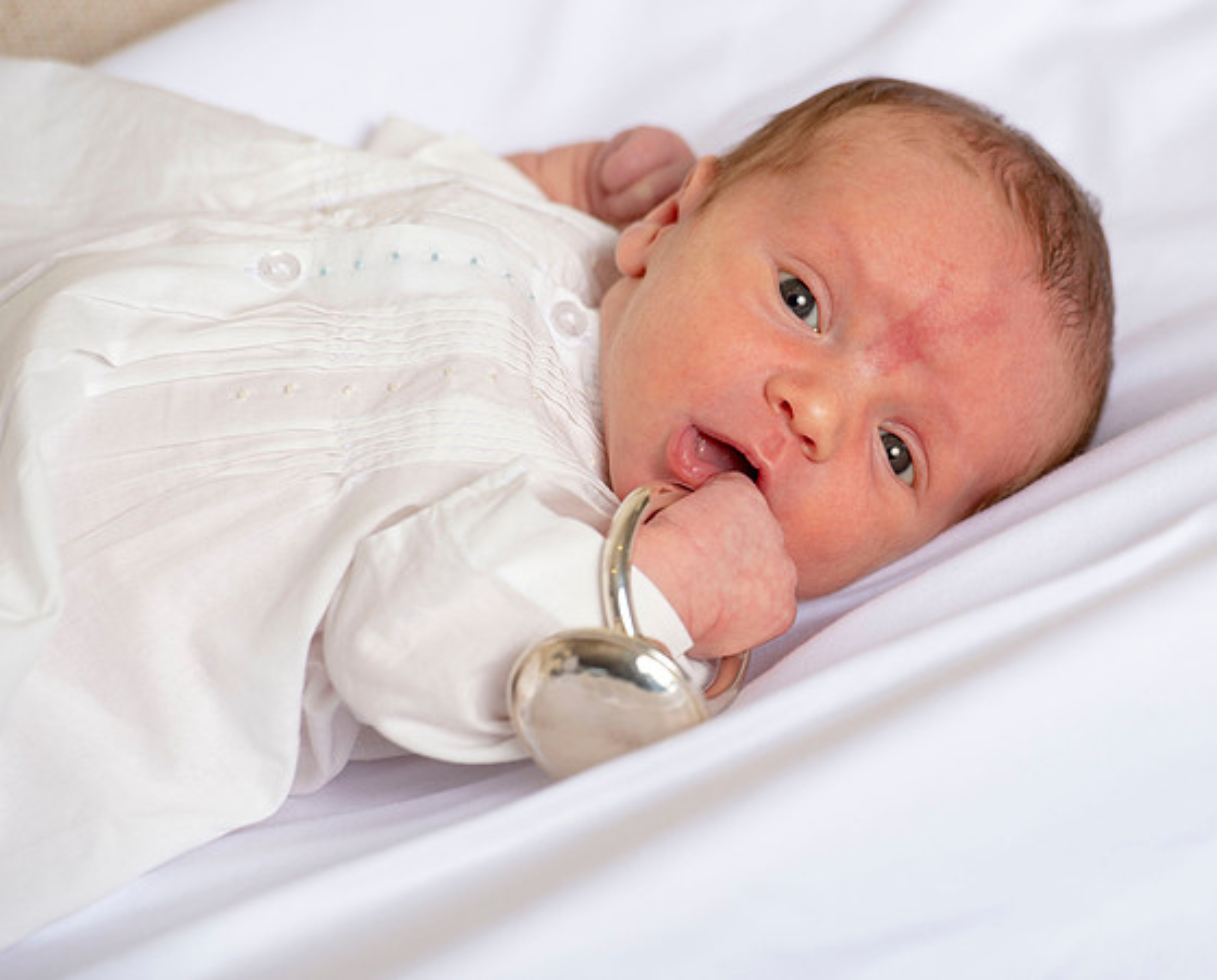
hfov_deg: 7.5
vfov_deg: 6.1
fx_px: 9228
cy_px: 553
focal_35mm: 256
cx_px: 730
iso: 125
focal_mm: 200
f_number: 5.6
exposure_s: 1/160
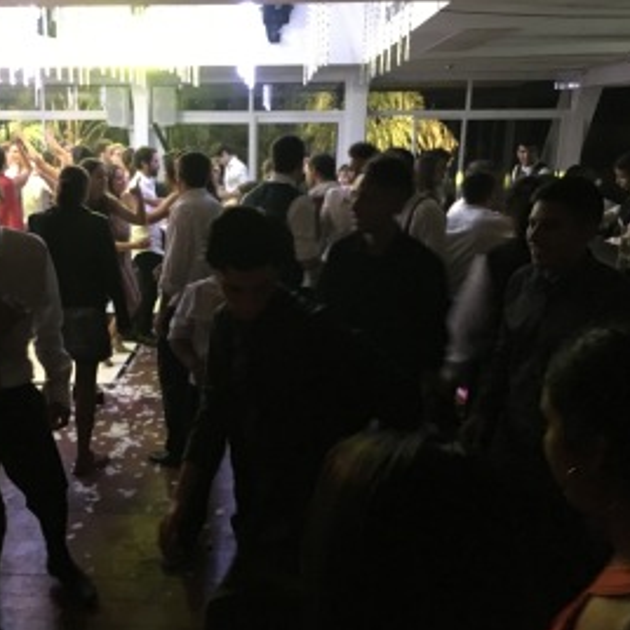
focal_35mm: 35
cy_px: 313
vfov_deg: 47.2
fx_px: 721
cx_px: 207
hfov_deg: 46.4
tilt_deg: -13.6
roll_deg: -0.4
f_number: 2.2
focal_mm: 4.15
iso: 800
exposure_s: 1/17
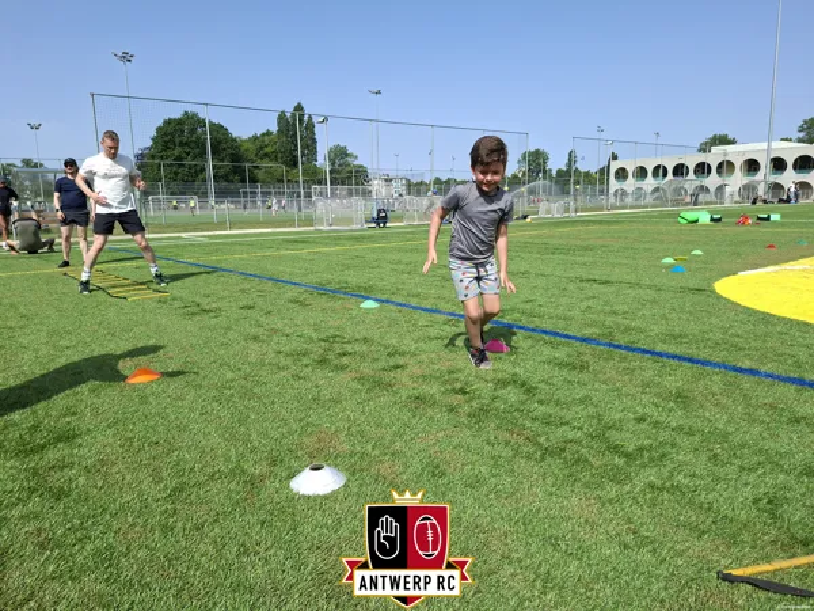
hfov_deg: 73.9
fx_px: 541
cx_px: 407
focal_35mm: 23
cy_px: 306
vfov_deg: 58.9
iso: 50
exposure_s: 1/1344
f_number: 1.8
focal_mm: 5.54
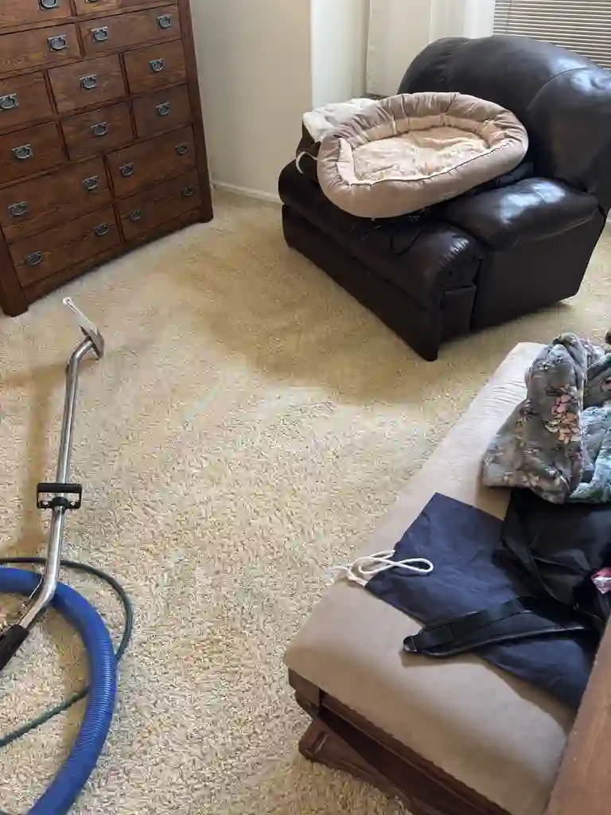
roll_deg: +2.7
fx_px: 612
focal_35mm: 26
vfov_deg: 67.3
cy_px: 408
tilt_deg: -43.7
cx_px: 306
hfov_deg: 53.1
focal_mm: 5.96
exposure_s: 1/60
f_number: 1.6
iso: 320
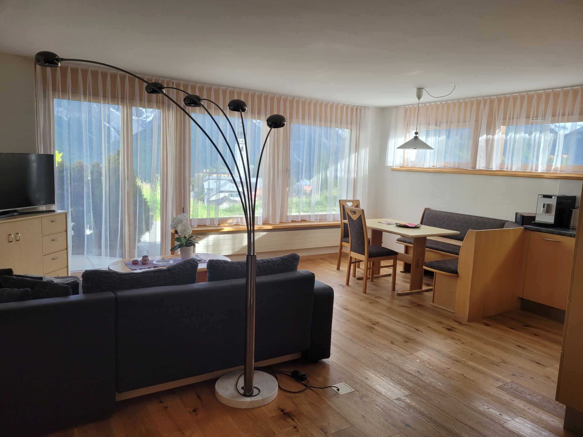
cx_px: 292
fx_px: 438
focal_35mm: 26
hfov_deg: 67.3
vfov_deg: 53.1
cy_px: 218
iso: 40
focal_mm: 5.4
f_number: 1.8
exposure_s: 1/100
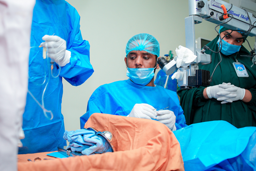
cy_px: 86
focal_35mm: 37
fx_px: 263
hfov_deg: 51.9
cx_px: 128
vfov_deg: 36.0
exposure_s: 1/100
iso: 320
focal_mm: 24
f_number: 2.8
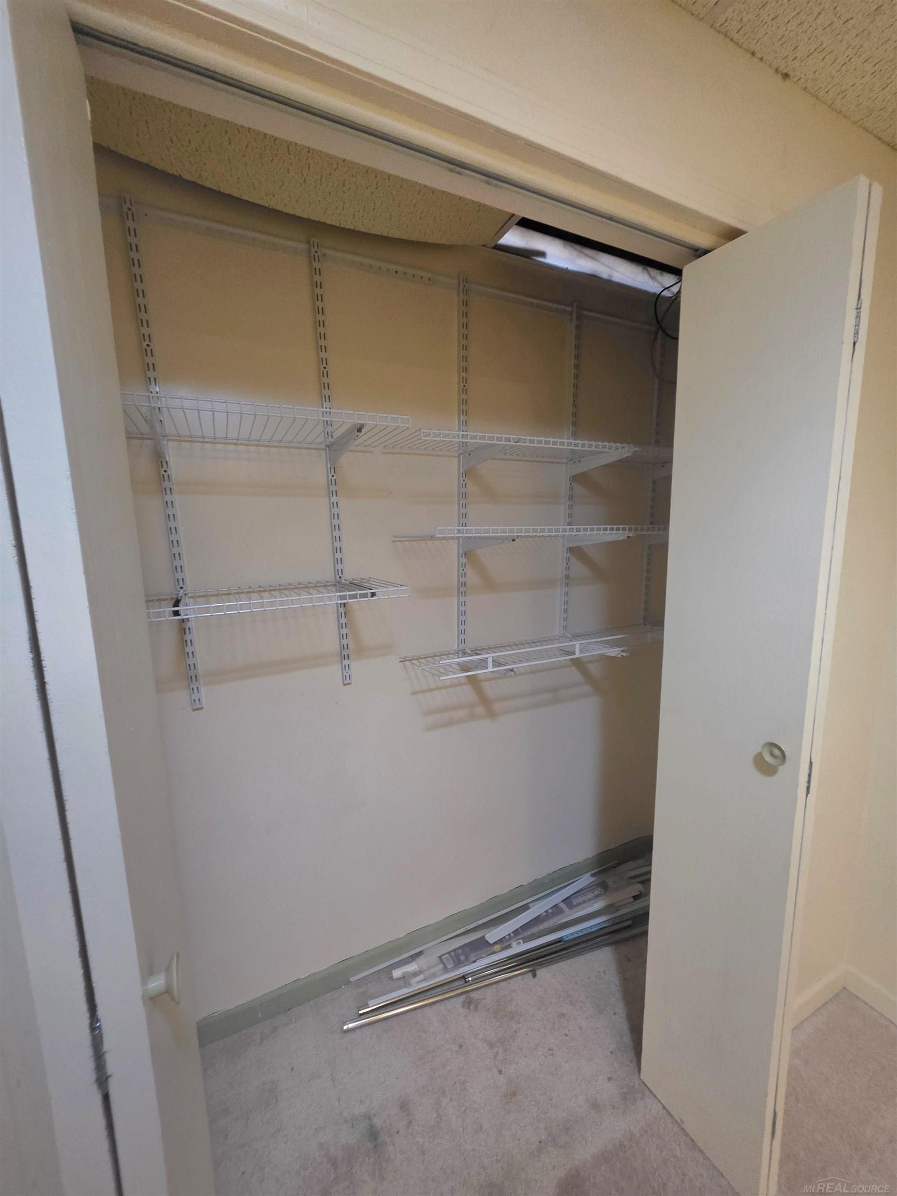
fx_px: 449
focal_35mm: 13
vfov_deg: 106.2
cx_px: 448
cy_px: 598
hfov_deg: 89.9
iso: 800
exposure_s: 1/40
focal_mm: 2.2
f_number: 1.9
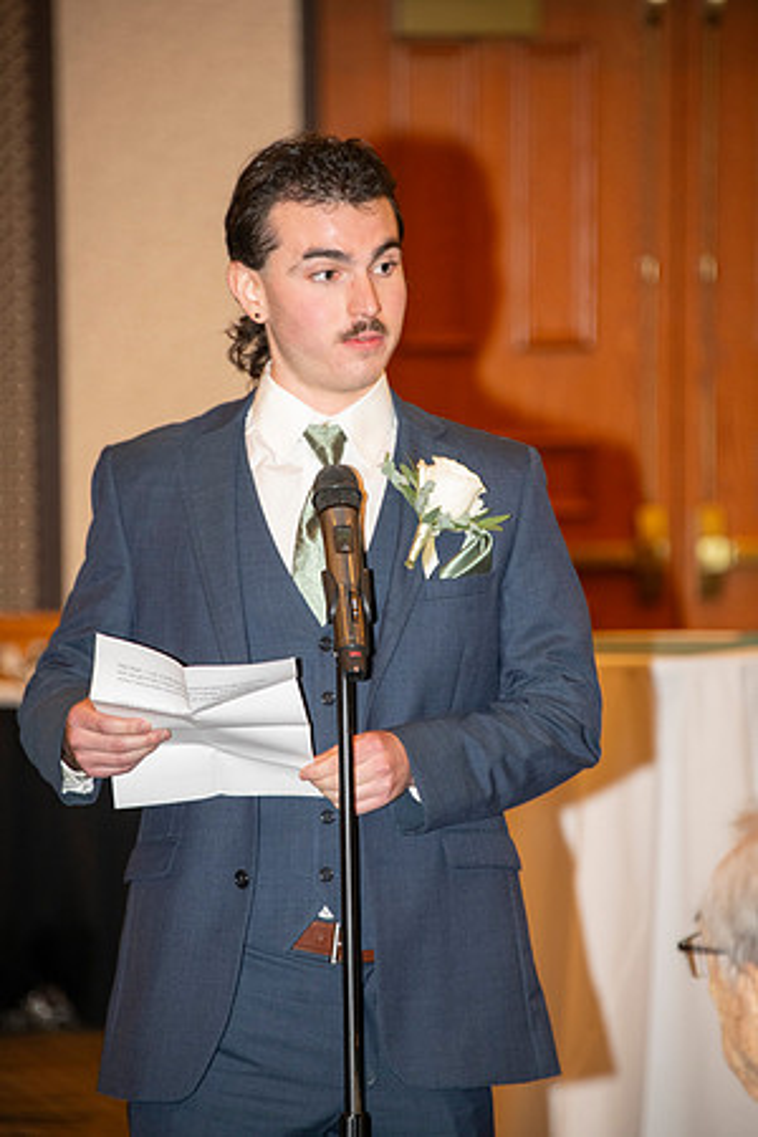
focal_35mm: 250
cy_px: 568
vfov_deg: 8.2
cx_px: 379
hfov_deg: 5.5
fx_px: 7895
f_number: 5.6
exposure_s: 1/60
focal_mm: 250
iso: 2000
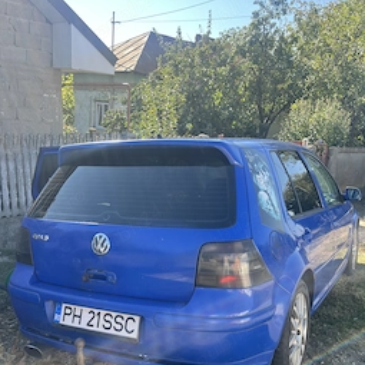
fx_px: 429
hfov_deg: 46.0
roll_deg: -5.6
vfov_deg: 45.3
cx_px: 190
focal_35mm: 36
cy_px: 248
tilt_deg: -16.9
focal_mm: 5.1
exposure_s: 1/510
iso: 50
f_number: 1.6
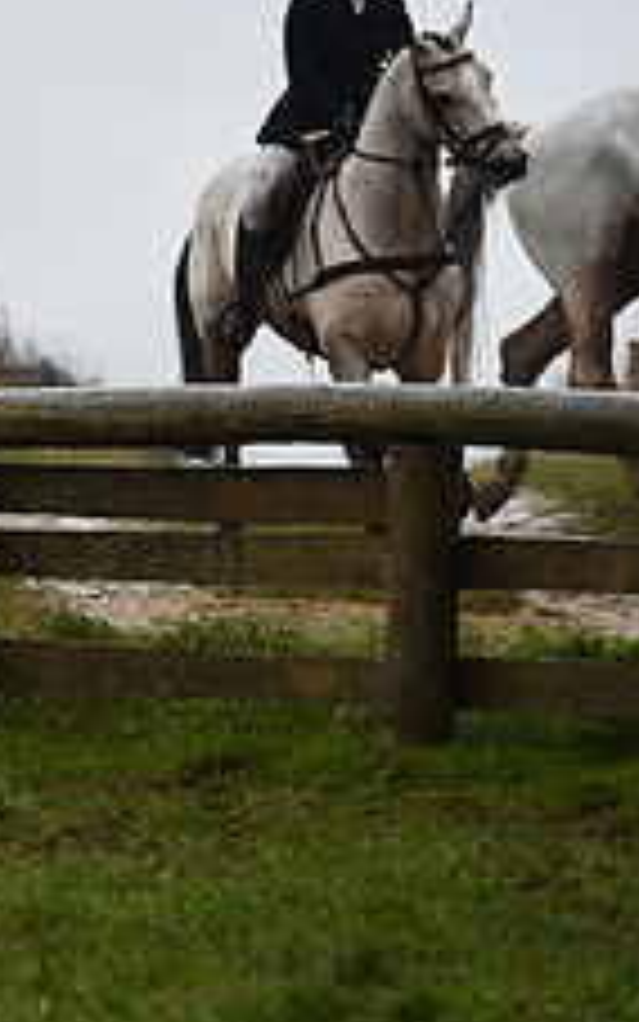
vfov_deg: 6.5
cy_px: 162
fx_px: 9050
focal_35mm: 325
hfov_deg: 4.0
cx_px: -598
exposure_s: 1/1000
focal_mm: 125
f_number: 4
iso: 1400
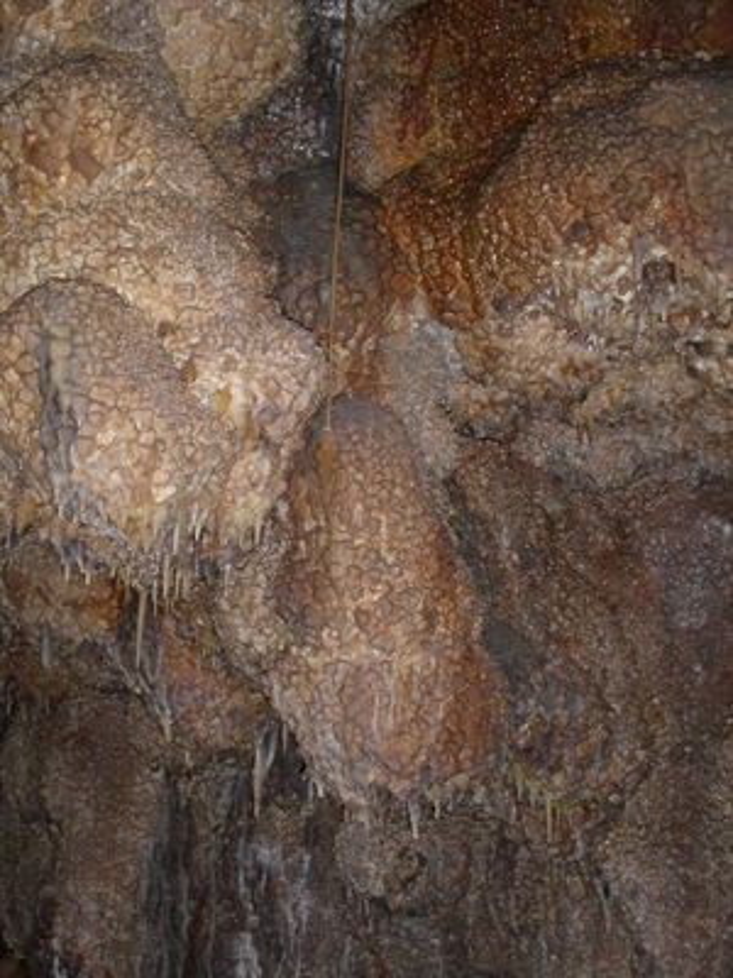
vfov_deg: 49.0
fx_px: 1073
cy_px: 489
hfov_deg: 37.7
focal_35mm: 38
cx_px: 366
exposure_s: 1/30
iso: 156
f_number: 2.8
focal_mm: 7.8
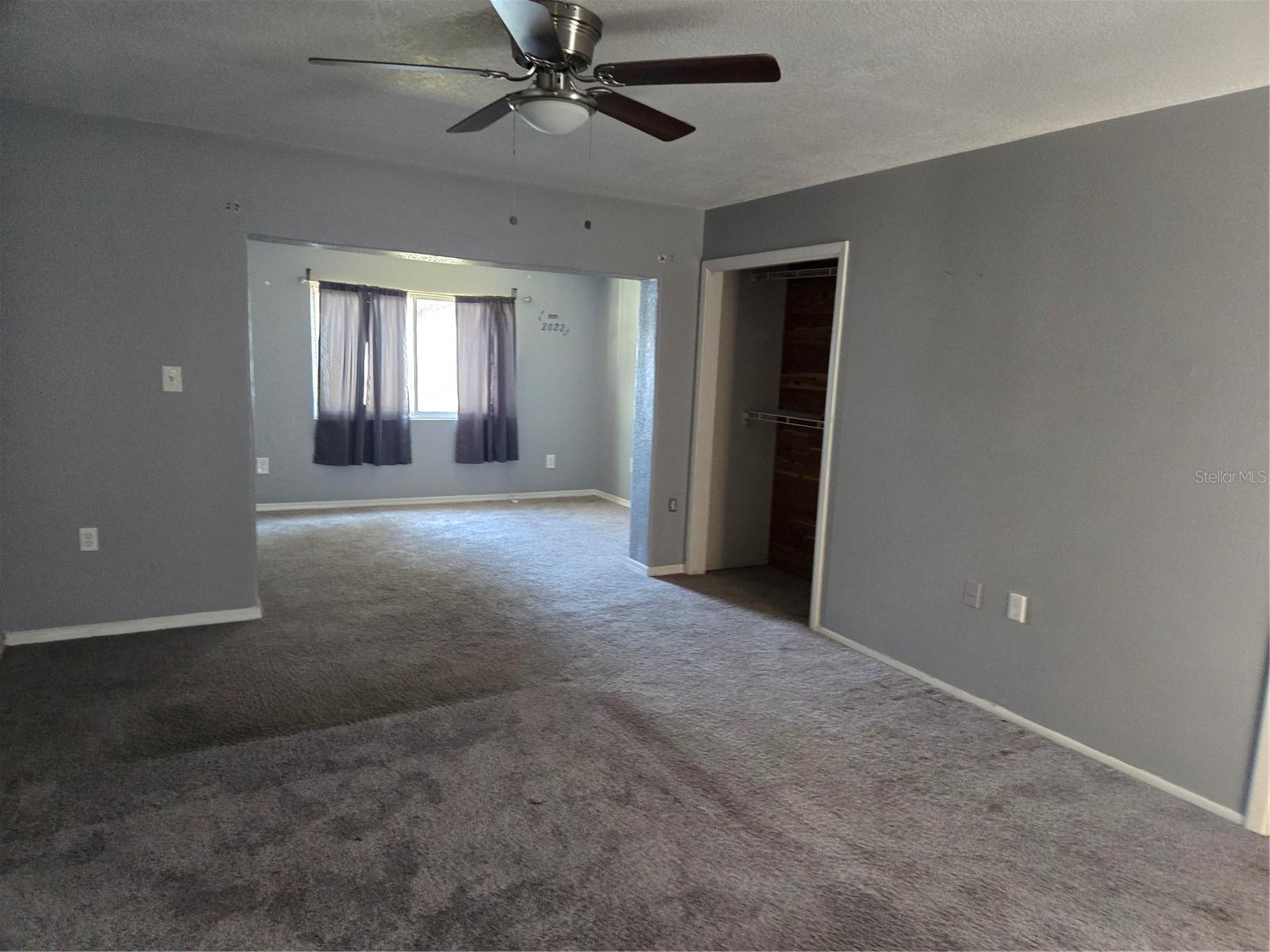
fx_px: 844
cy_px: 476
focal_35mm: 23
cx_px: 635
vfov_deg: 58.9
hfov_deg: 73.9
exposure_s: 1/60
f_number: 1.8
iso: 800
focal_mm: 5.4
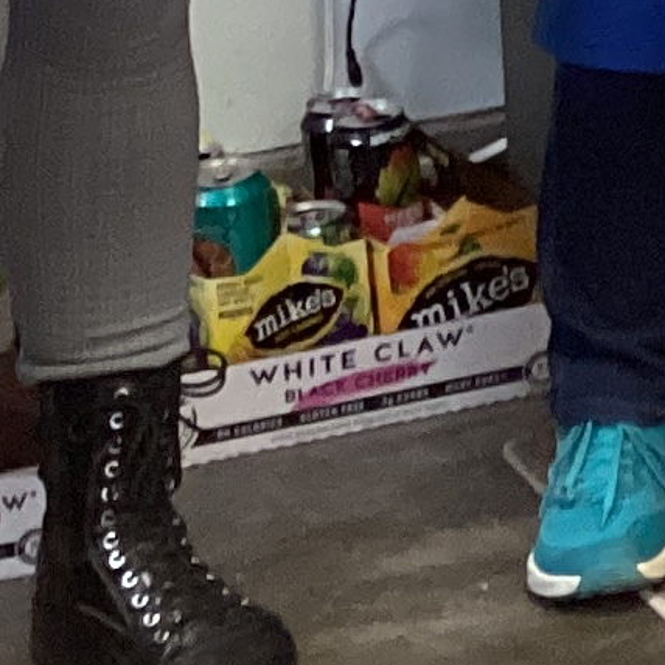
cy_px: -618
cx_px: 2063
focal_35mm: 209
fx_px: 4543
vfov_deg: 8.0
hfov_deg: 7.3
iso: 320
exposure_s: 1/60
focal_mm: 3.3
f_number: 2.4
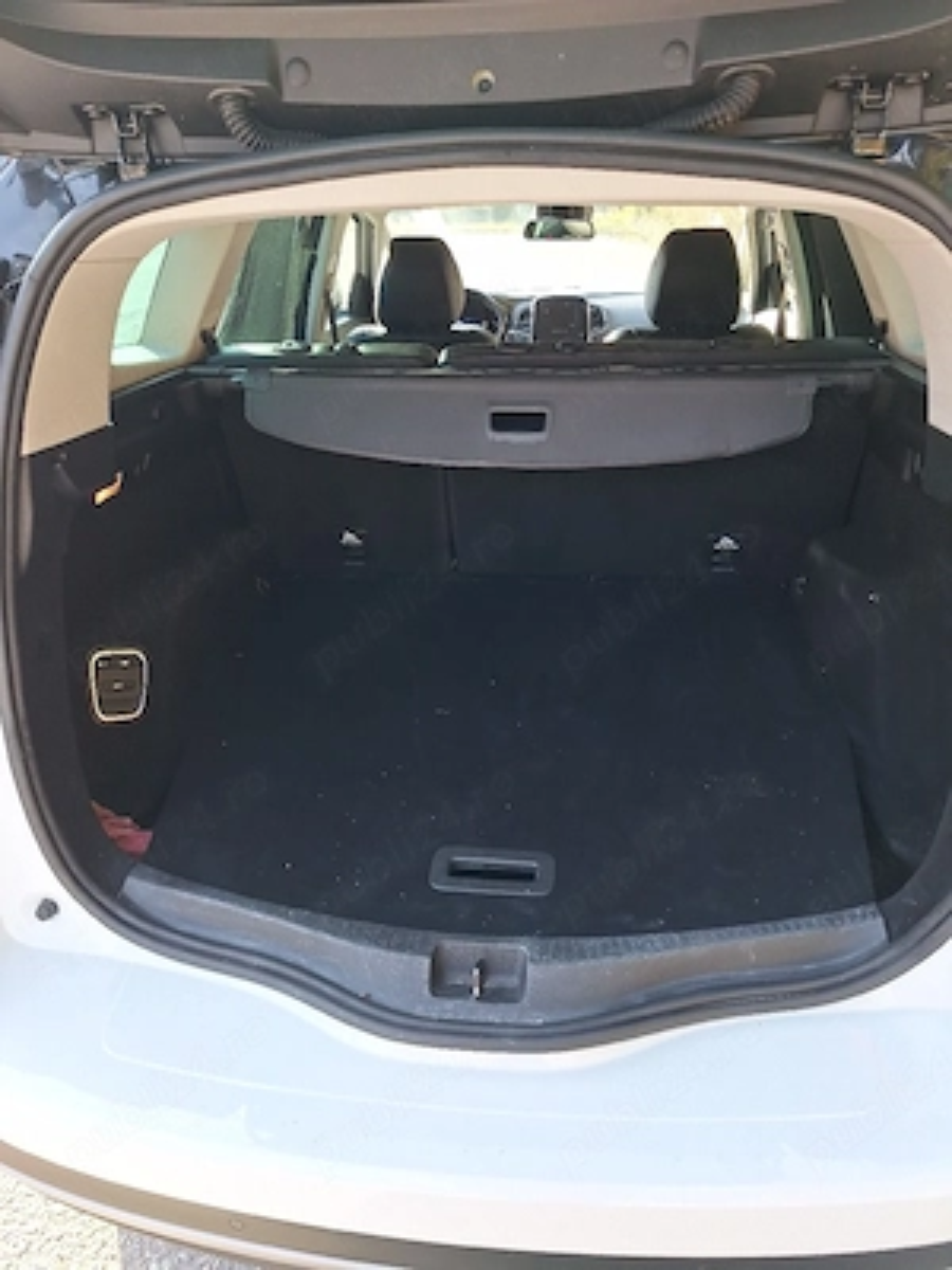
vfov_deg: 73.9
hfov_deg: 58.9
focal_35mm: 23
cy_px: 635
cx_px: 476
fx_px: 843
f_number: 1.8
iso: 25
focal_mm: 5.54
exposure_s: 1/169
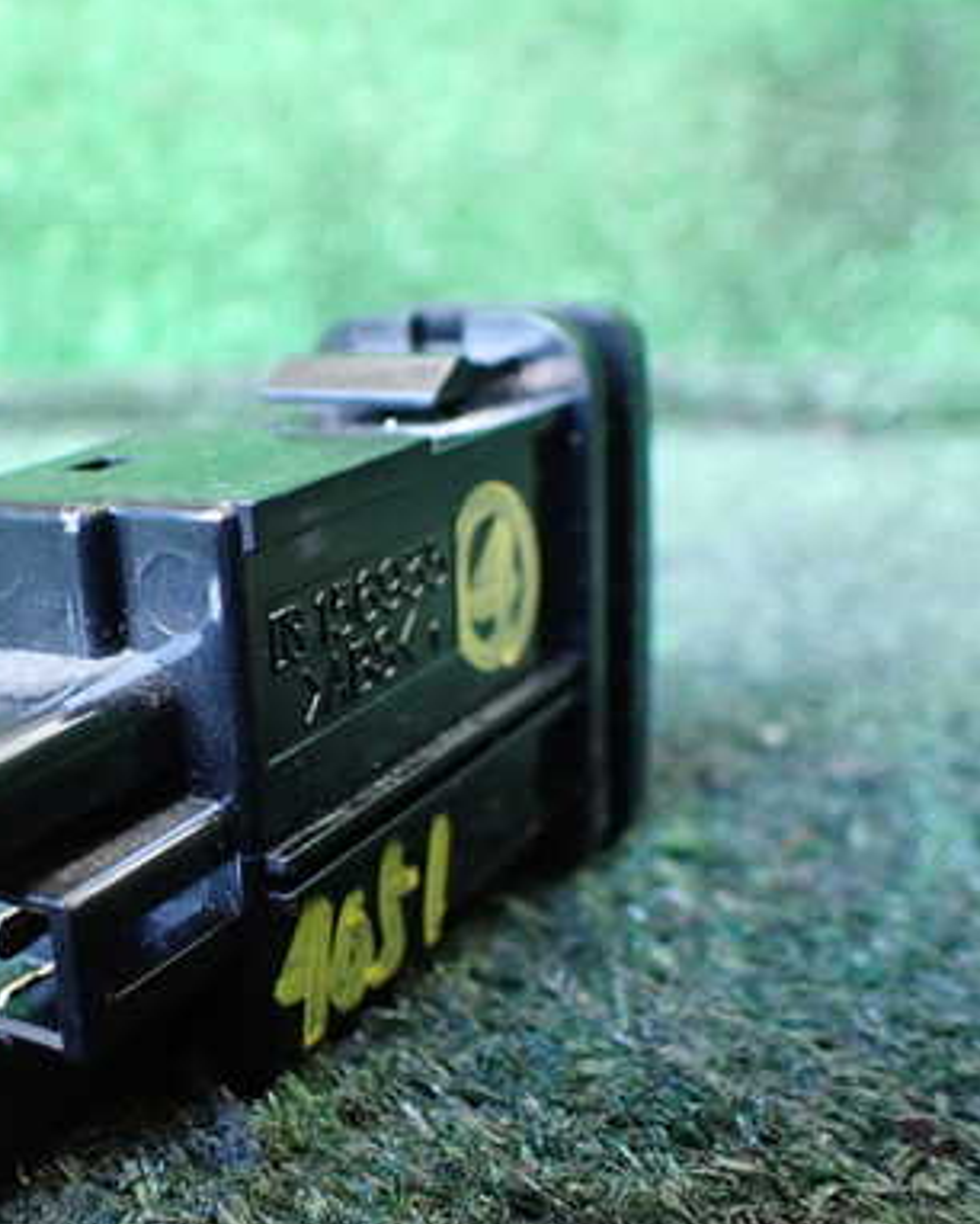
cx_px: 154
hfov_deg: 31.6
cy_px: 689
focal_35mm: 46
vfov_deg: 40.2
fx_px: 1666
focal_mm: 5.4
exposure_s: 1/40
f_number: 2.3
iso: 800
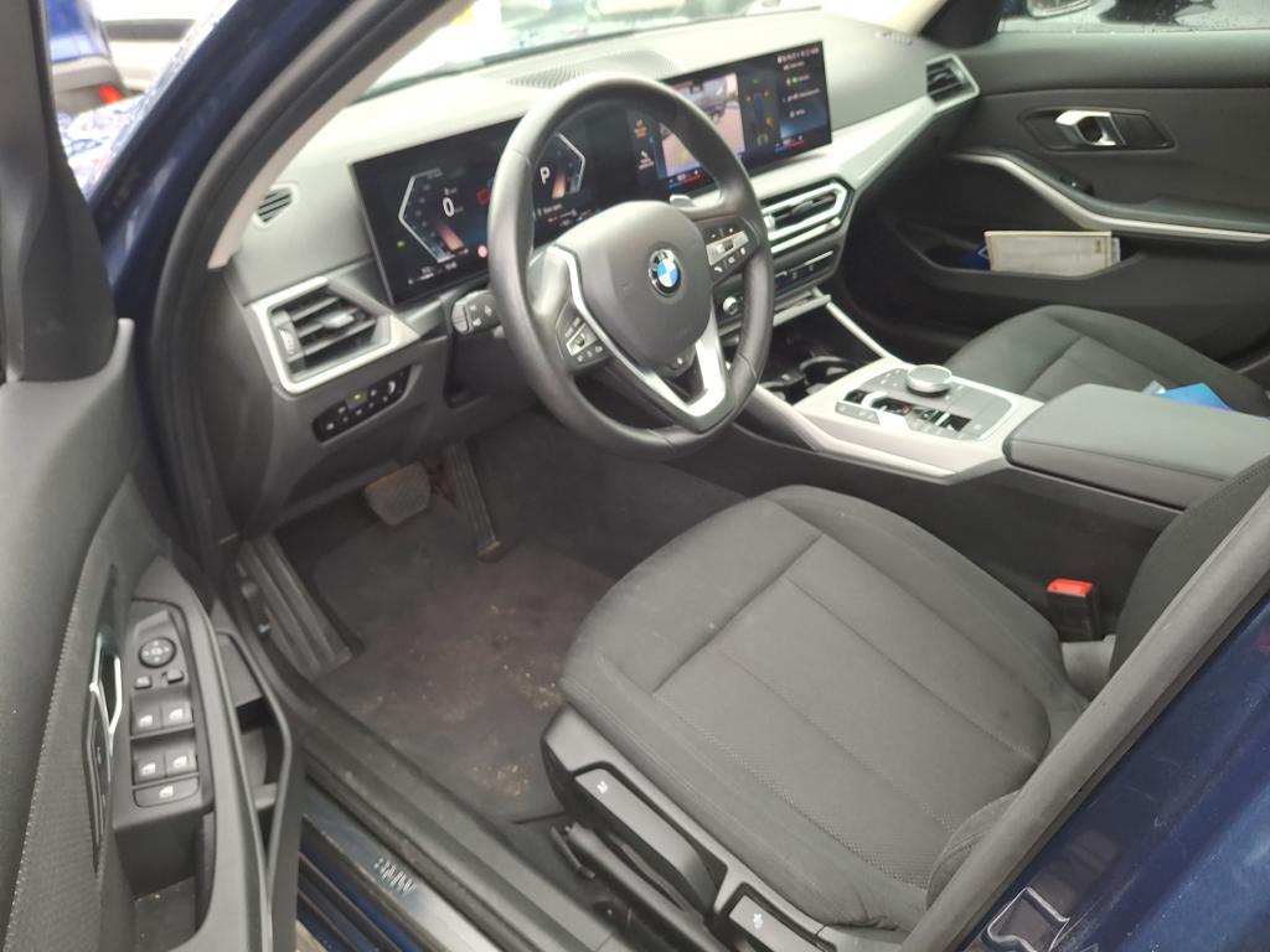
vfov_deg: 54.9
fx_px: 917
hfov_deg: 69.4
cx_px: 635
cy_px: 476
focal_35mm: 25
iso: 200
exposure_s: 1/100
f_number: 1.8
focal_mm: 4.69
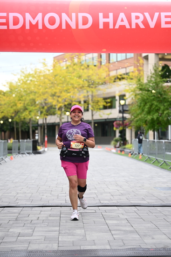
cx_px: 86
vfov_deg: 24.8
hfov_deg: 16.7
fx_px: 584
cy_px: 128
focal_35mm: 82
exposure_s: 1/1600
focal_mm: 82
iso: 640
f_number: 2.8
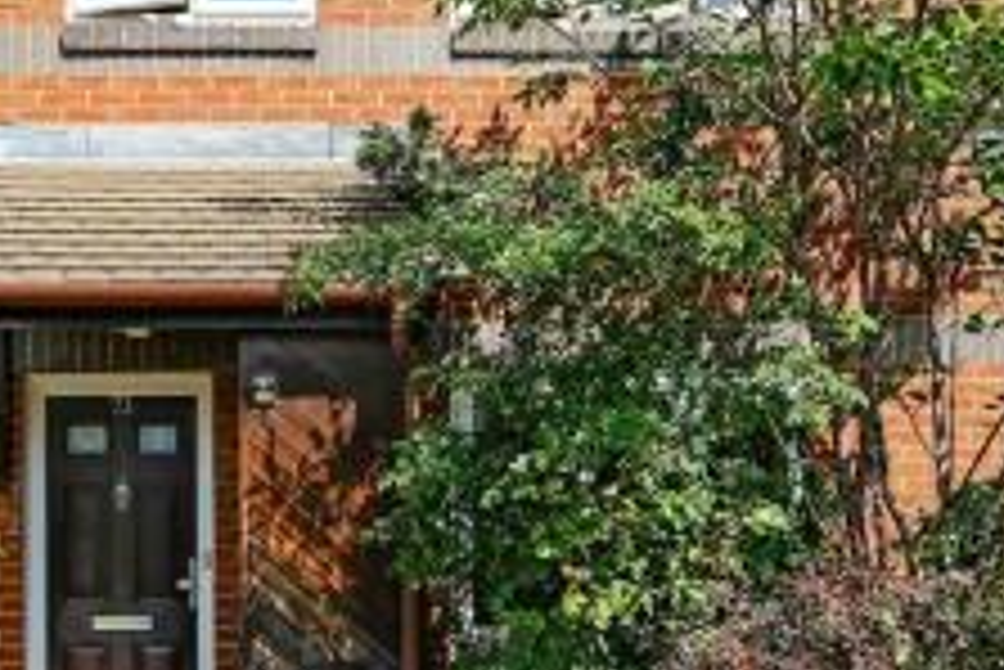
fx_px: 893
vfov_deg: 41.2
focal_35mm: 32
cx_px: 239
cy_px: 335
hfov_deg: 55.6
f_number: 5.6
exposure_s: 1/350
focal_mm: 10
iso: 160
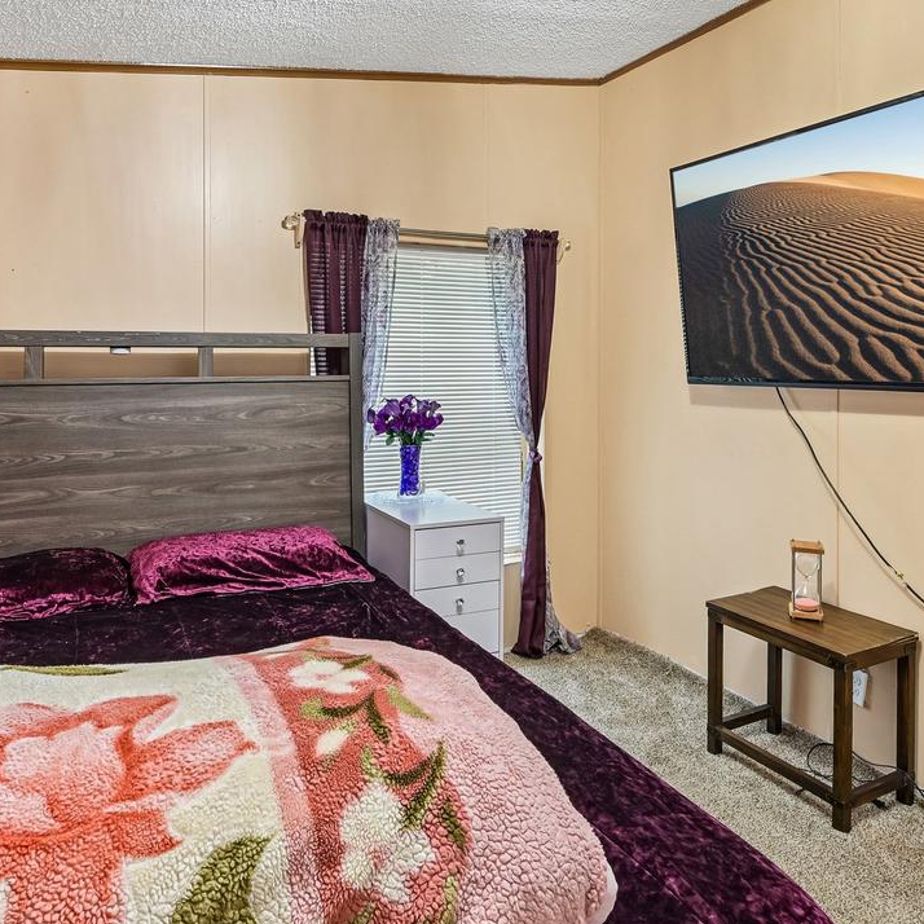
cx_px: 421
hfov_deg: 64.9
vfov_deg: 64.7
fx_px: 725
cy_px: 393
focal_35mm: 24
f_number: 8
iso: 400
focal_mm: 14
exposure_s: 1
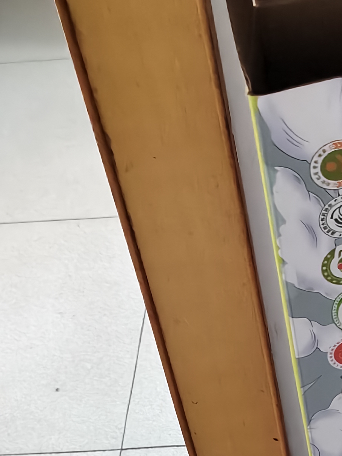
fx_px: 1028
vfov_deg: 23.9
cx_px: 335
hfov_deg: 18.4
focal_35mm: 78
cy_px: 459
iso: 3679
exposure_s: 1/335
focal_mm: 5.56
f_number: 1.88
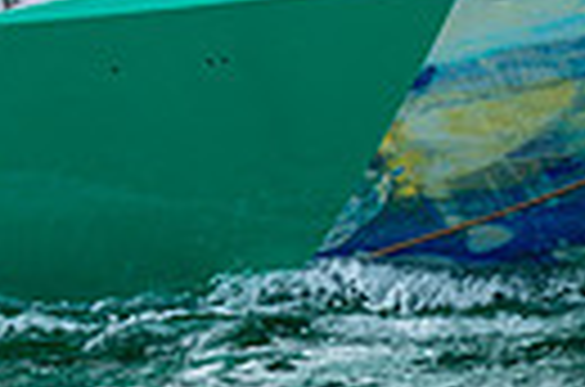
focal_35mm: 649
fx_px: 10521
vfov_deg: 2.1
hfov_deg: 3.2
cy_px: -308
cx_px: -153
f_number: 5
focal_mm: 145
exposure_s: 1/1000
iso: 250
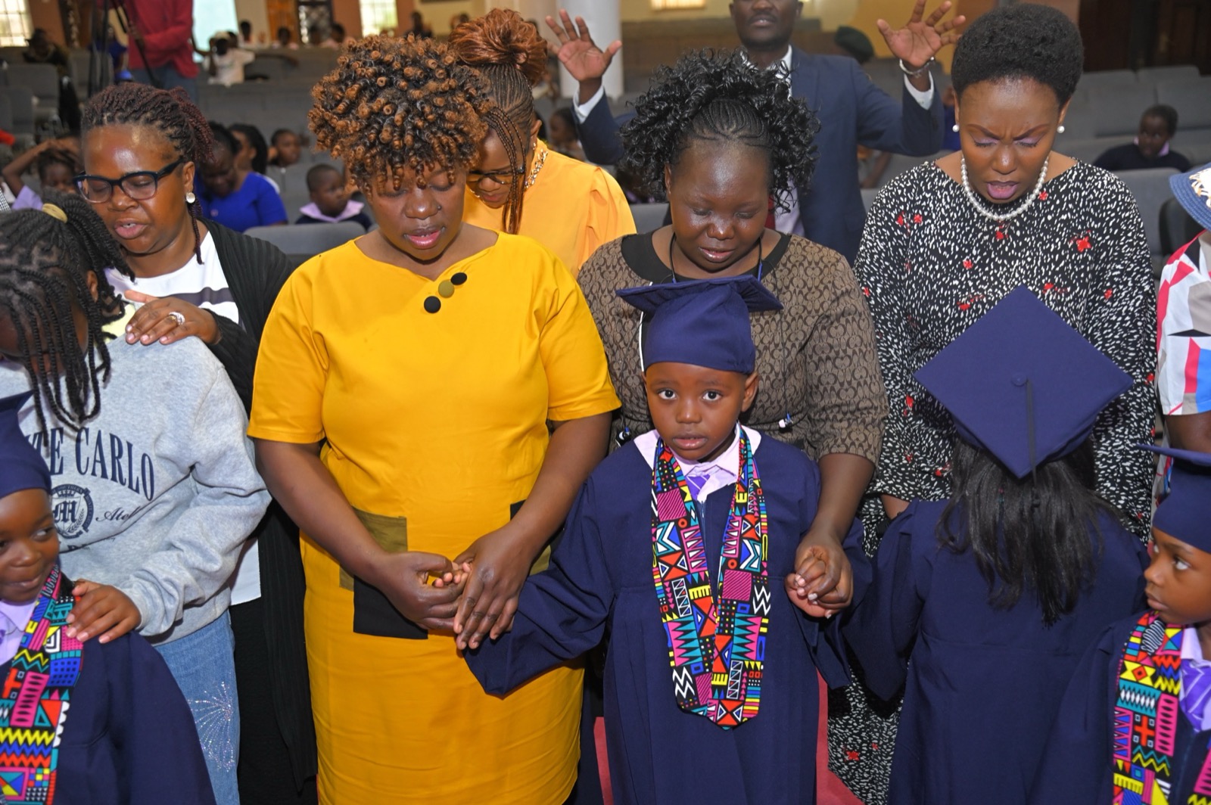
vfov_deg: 30.5
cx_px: 606
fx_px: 1479
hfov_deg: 44.5
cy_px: 402
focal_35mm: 44
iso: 1600
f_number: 4
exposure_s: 1/160
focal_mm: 44
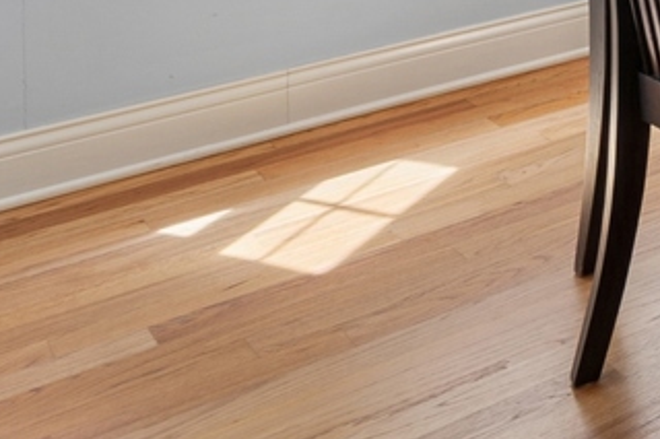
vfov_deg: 15.5
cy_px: -427
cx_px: 1377
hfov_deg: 17.8
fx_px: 1301
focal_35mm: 71
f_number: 9.5
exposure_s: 1/10
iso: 200
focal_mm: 14
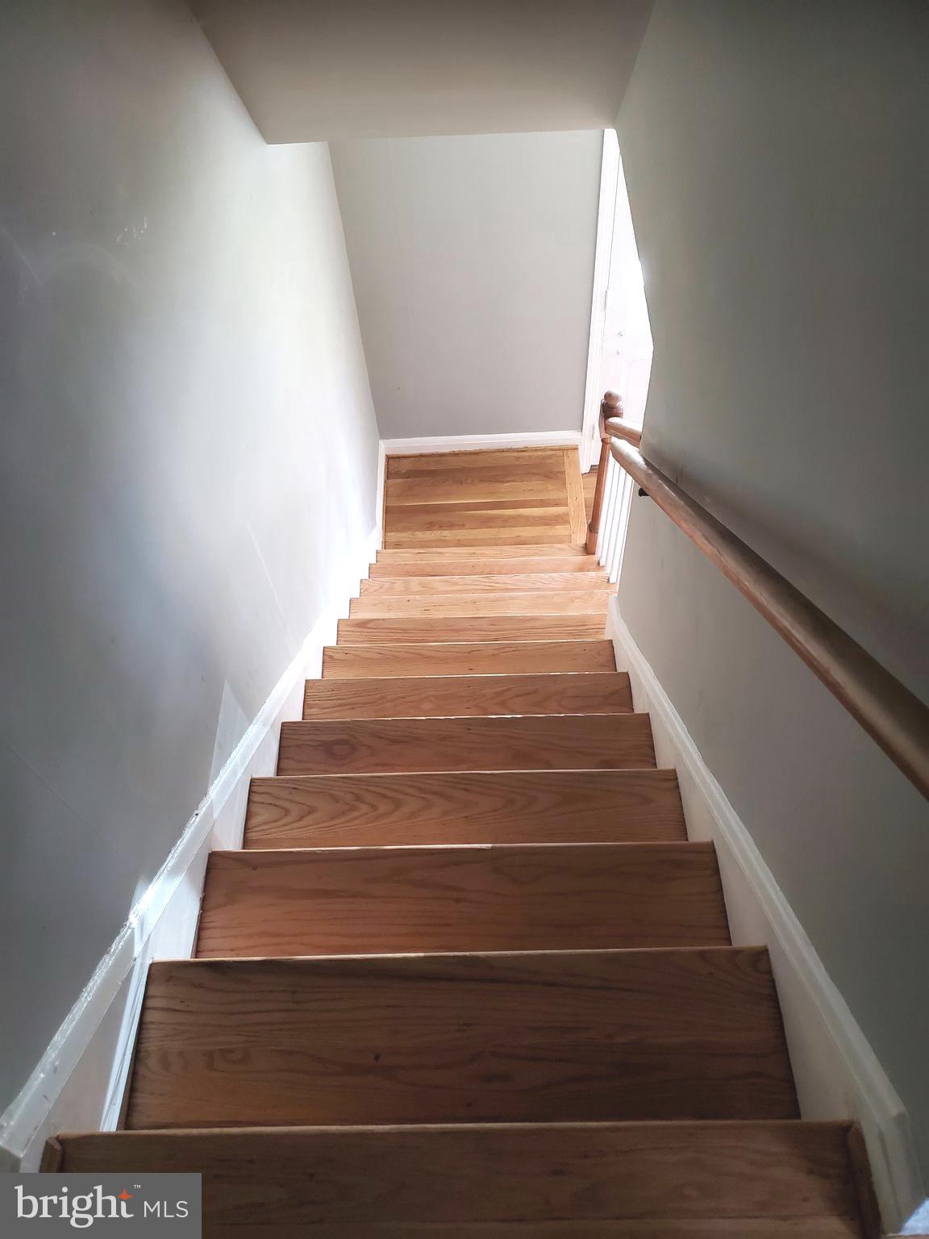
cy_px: 620
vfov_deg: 67.3
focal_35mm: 26
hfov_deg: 53.1
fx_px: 930
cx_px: 464
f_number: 1.5
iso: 200
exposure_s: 1/59
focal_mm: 4.3
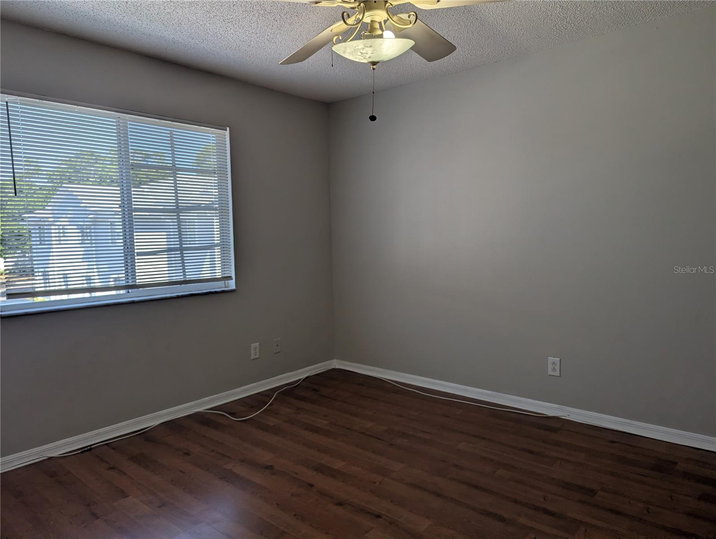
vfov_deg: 56.9
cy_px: 270
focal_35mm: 24
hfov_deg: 71.5
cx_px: 358
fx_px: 497
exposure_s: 1/364
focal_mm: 6.81
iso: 44
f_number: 1.85
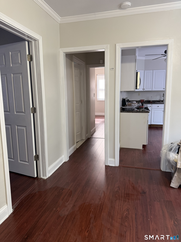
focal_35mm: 24
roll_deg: +0.5
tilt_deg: -8.8
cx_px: 90
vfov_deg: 71.6
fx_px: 167
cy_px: 121
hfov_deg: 56.8
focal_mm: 6.76
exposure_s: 1/60
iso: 320
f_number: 1.78
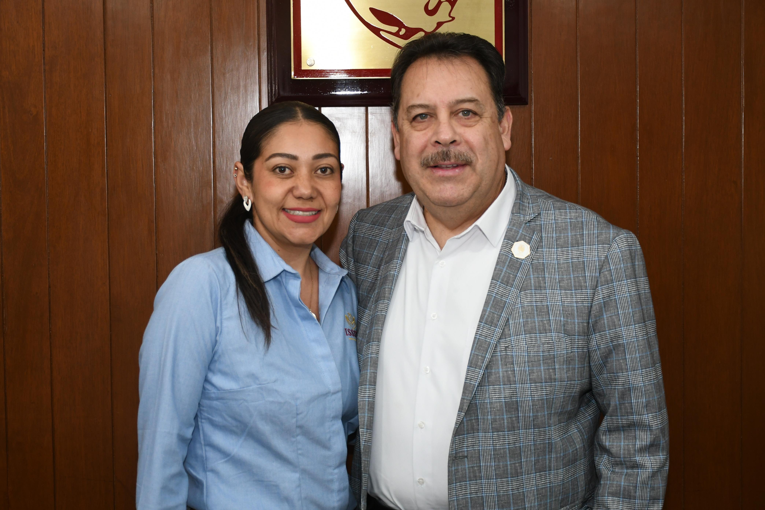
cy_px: 255
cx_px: 382
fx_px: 1275
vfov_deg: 22.6
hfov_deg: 33.4
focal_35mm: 60
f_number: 4.5
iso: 1250
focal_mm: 40
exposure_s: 1/100
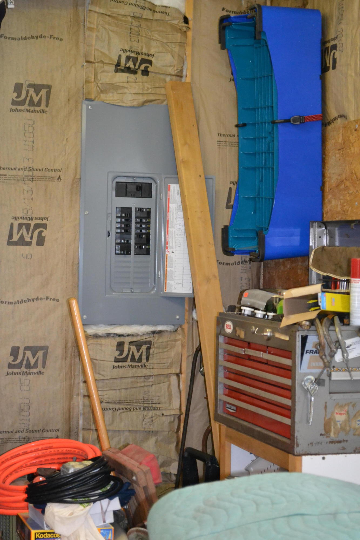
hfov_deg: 16.6
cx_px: 180
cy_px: 270
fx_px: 1238
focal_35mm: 82
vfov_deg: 24.6
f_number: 5.6
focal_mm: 55
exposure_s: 1/60
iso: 3200
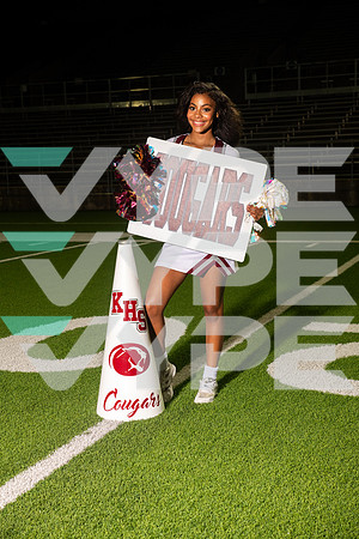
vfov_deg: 35.6
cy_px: 270
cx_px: 180
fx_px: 838
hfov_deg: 24.2
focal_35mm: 56
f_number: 7.1
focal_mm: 56
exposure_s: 1/400
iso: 1000
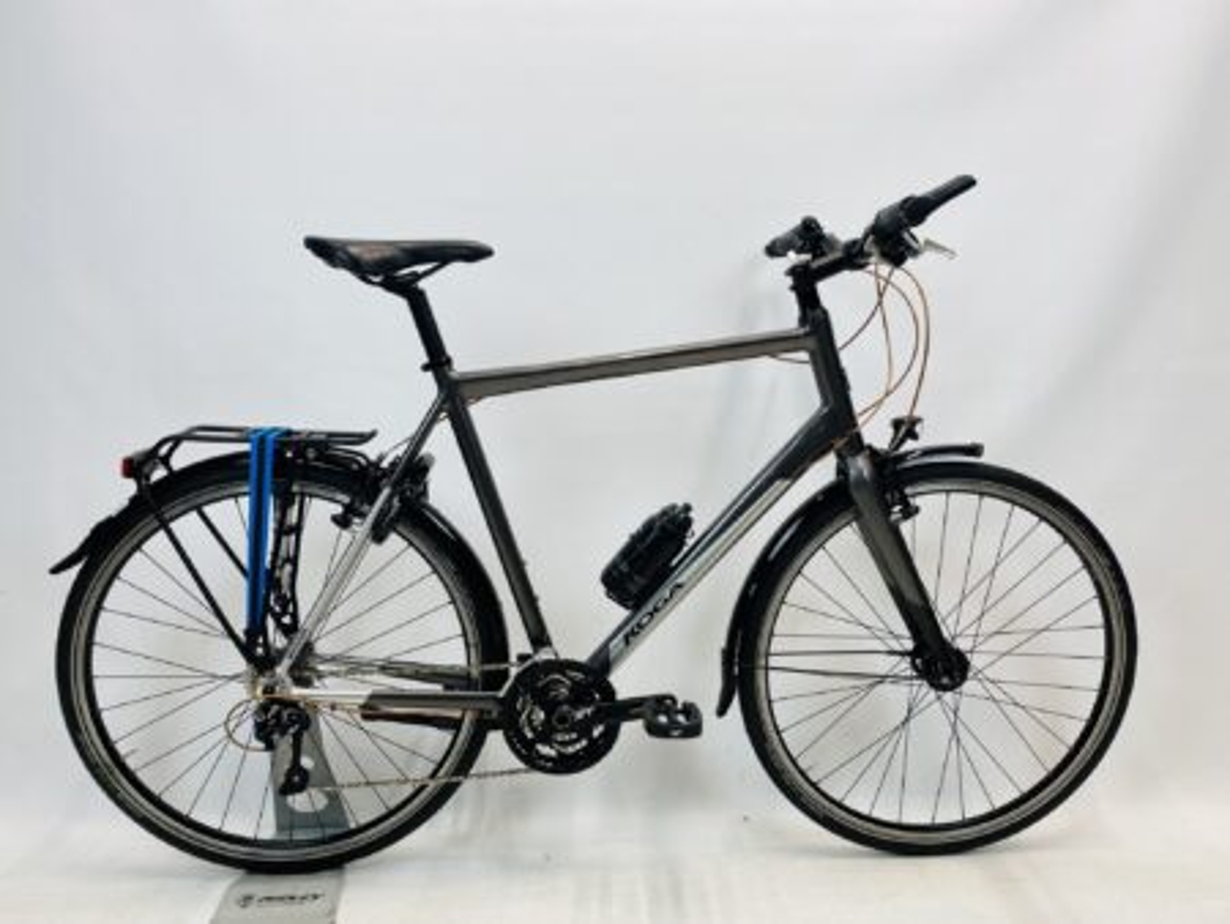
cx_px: 615
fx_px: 924
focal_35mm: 26
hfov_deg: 67.3
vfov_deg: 53.1
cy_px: 462
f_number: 1.8
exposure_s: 1/100
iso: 50
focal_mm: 4.25
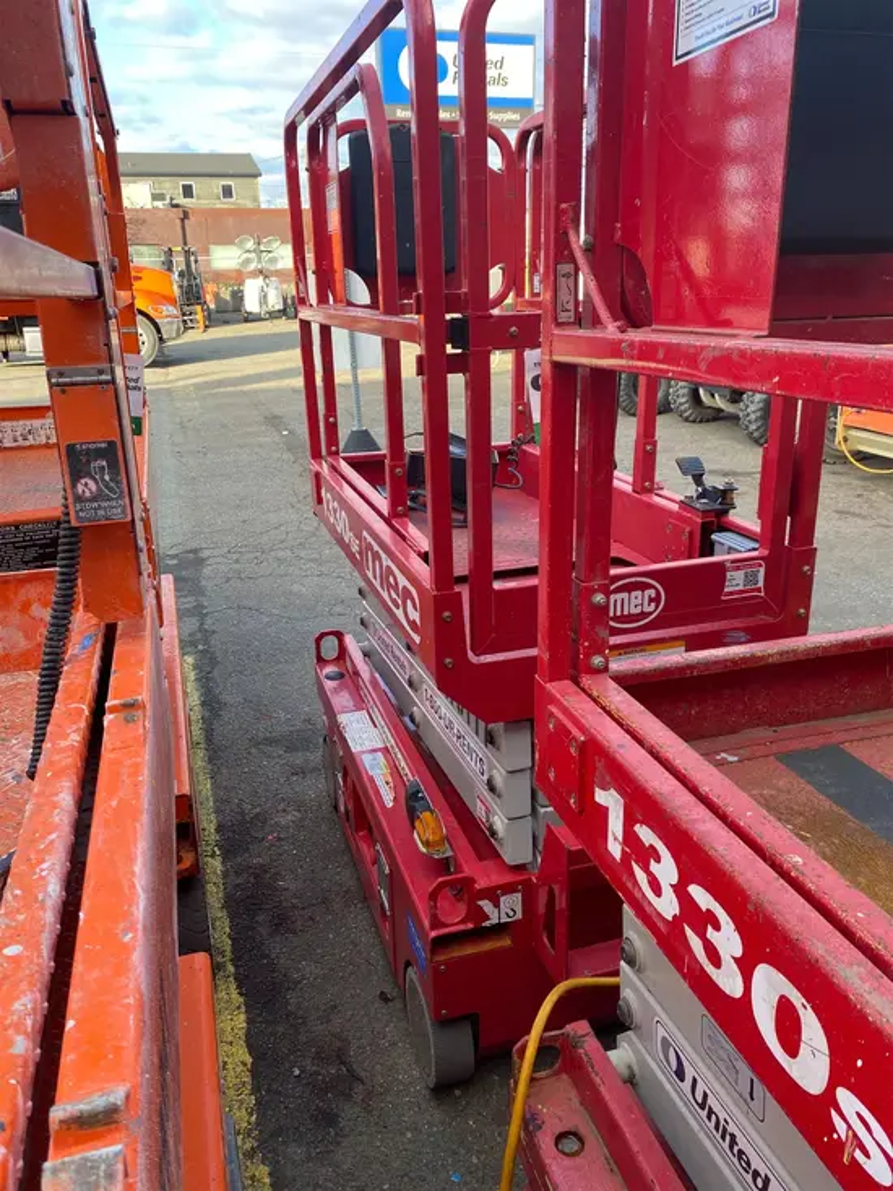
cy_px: 596
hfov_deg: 53.1
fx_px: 894
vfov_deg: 67.3
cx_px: 446
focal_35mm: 26
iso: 32
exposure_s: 1/135
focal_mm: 4.25
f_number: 1.8
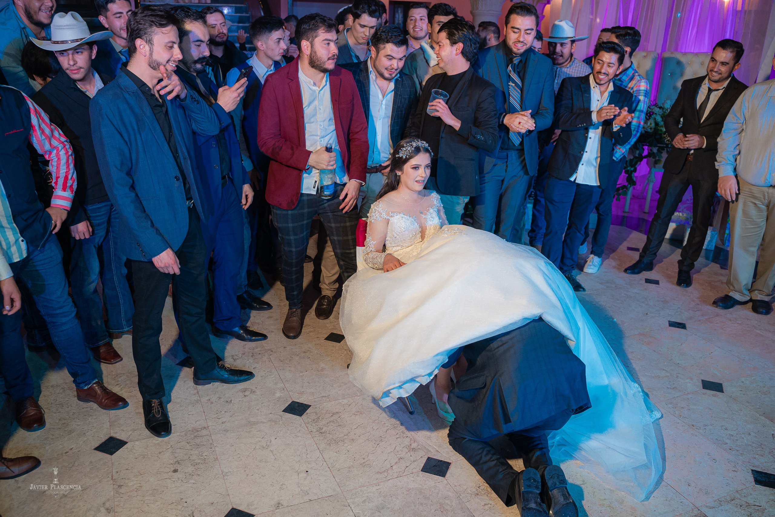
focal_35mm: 28
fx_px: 603
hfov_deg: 65.5
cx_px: 388
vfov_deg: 46.4
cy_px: 258
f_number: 4.5
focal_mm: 28
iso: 1600
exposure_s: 1/160
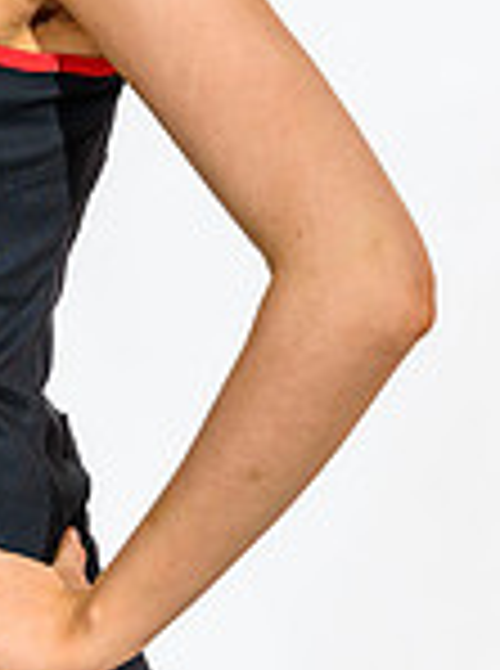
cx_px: -539
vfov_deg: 3.6
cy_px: 19
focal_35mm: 554
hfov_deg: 2.7
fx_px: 10716
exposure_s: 1/160
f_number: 5
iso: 320
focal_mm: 120
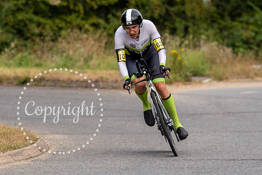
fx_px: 2382
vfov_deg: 4.2
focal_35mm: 327
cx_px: 140
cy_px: 41
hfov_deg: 6.3
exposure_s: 1/1000
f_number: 4
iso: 200
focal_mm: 197
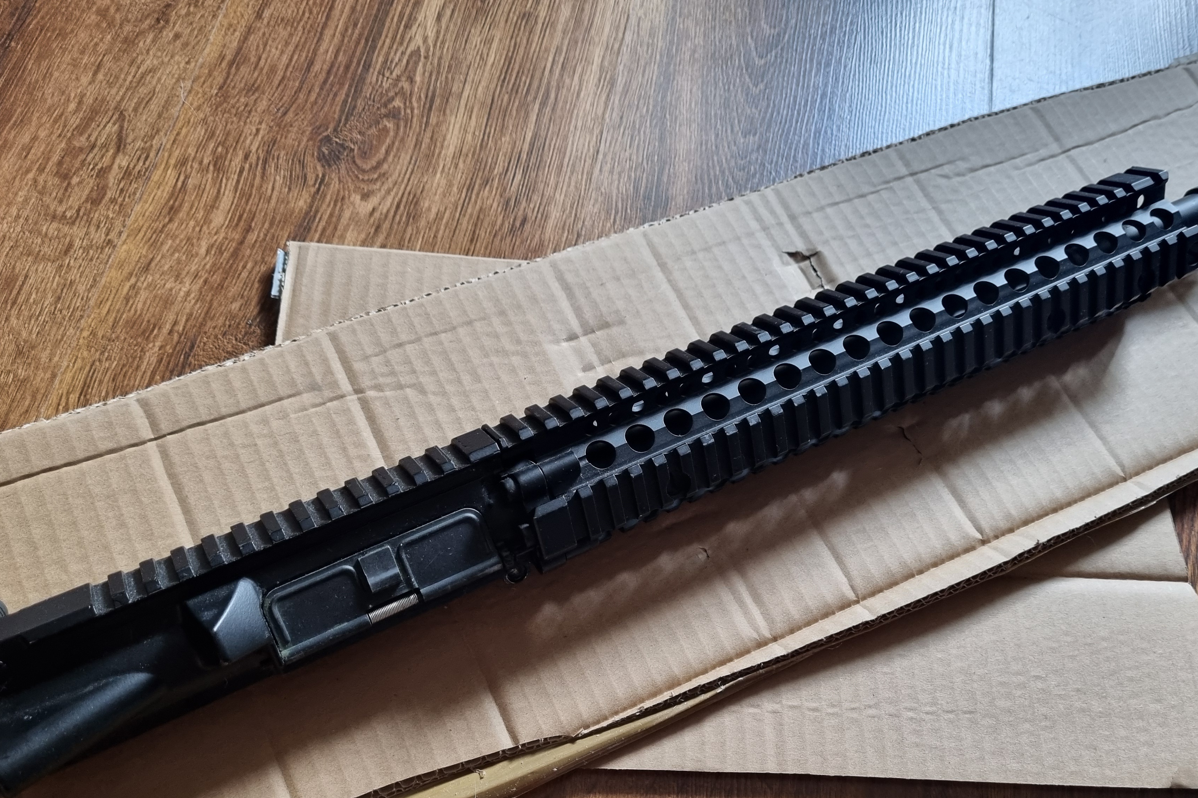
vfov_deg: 40.8
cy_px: 498
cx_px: 582
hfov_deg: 58.7
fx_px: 1065
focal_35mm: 32
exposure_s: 1/100
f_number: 1.8
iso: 250
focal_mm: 5.4
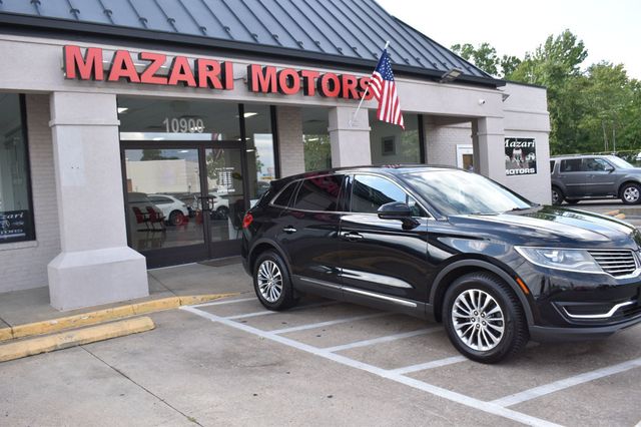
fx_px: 534
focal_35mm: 30
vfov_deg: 43.6
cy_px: 214
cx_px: 320
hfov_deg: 62.0
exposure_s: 1/250
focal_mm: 20
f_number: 6.3
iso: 200
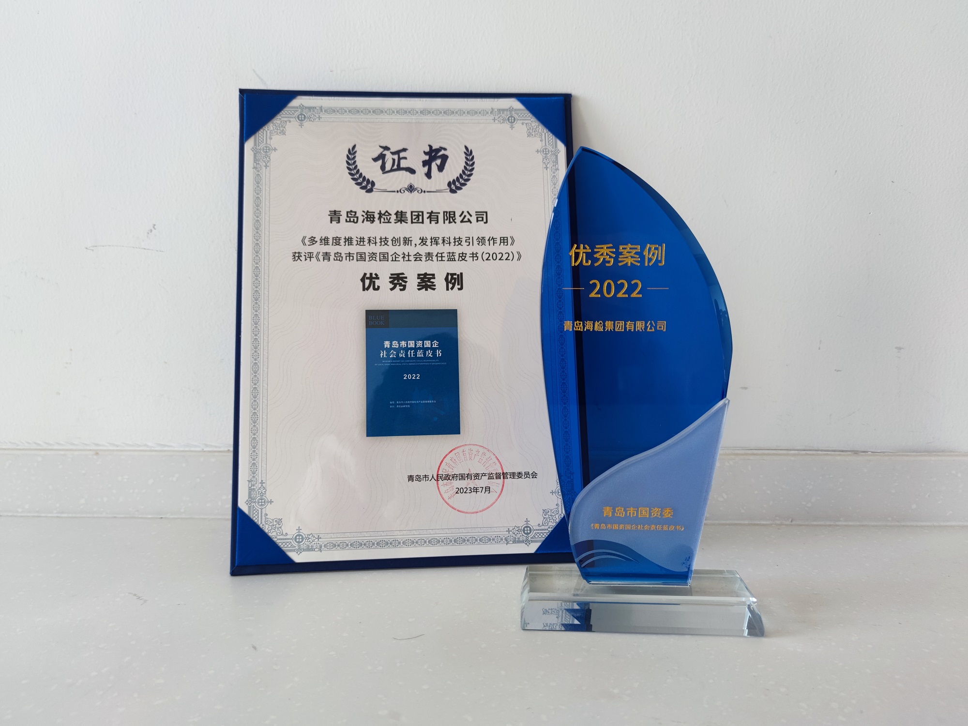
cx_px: 484
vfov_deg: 56.8
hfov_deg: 71.6
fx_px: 671
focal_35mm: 24
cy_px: 363
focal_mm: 6.72
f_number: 1.69
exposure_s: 1/100
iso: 100
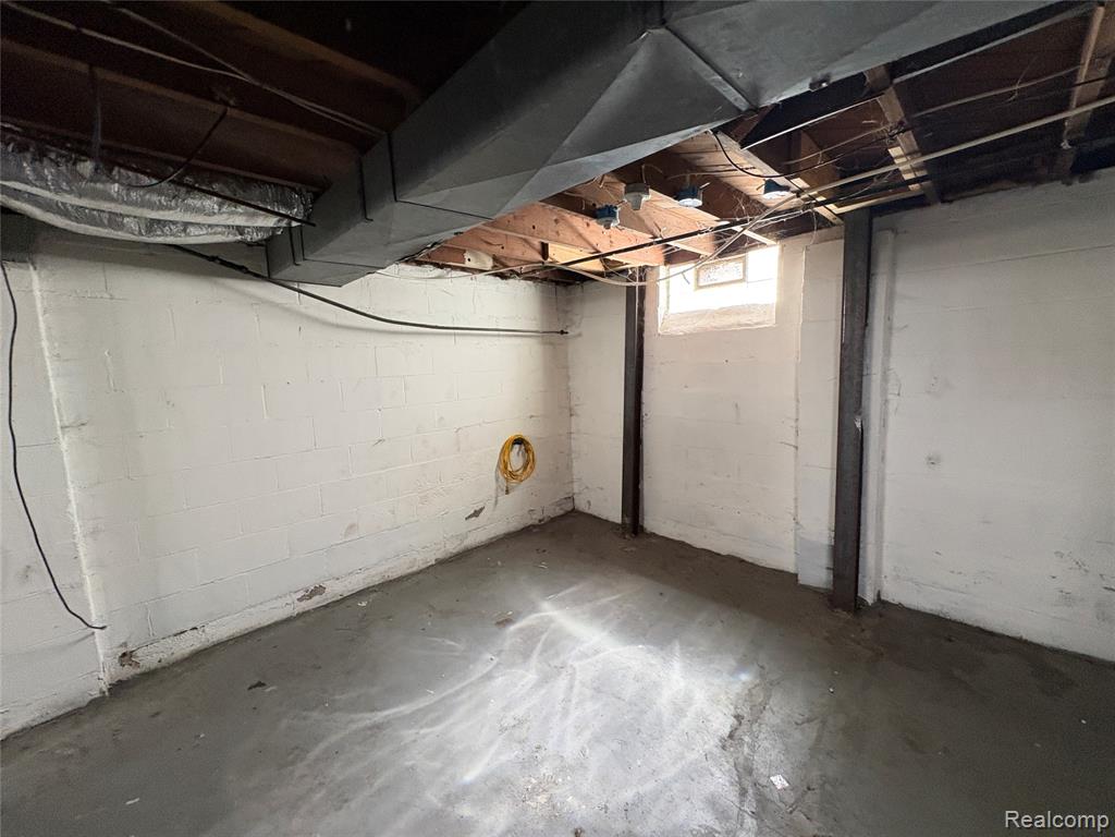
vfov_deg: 85.7
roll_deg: +2.1
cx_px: 558
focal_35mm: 14
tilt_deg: -0.9
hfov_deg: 102.1
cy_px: 418
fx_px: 451
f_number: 2.2
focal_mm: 2.22
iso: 400
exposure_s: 1/60
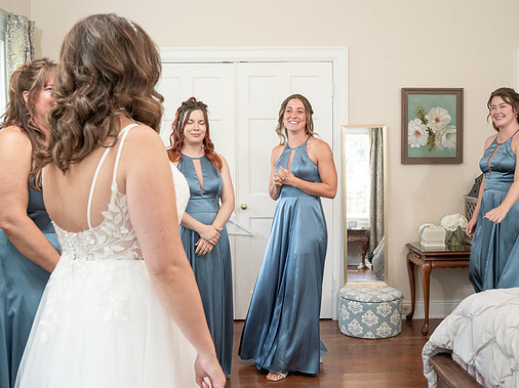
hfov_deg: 43.9
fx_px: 644
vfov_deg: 33.6
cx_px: 252
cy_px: 183
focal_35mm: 43
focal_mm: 35
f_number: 6.3
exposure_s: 1/200
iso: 2000
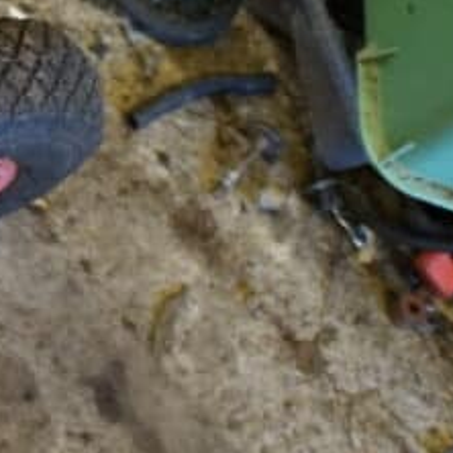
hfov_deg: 14.0
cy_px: -89
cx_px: -439
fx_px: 1569
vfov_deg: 15.8
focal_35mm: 106
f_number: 3.5
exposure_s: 1/60
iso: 1250
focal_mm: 18
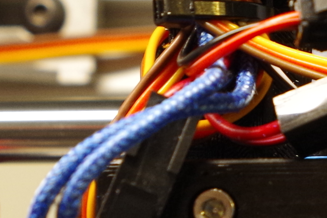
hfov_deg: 9.5
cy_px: 182
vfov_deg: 6.4
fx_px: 1953
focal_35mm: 215
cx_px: 349
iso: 560
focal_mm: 26
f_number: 5.6
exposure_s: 1/45
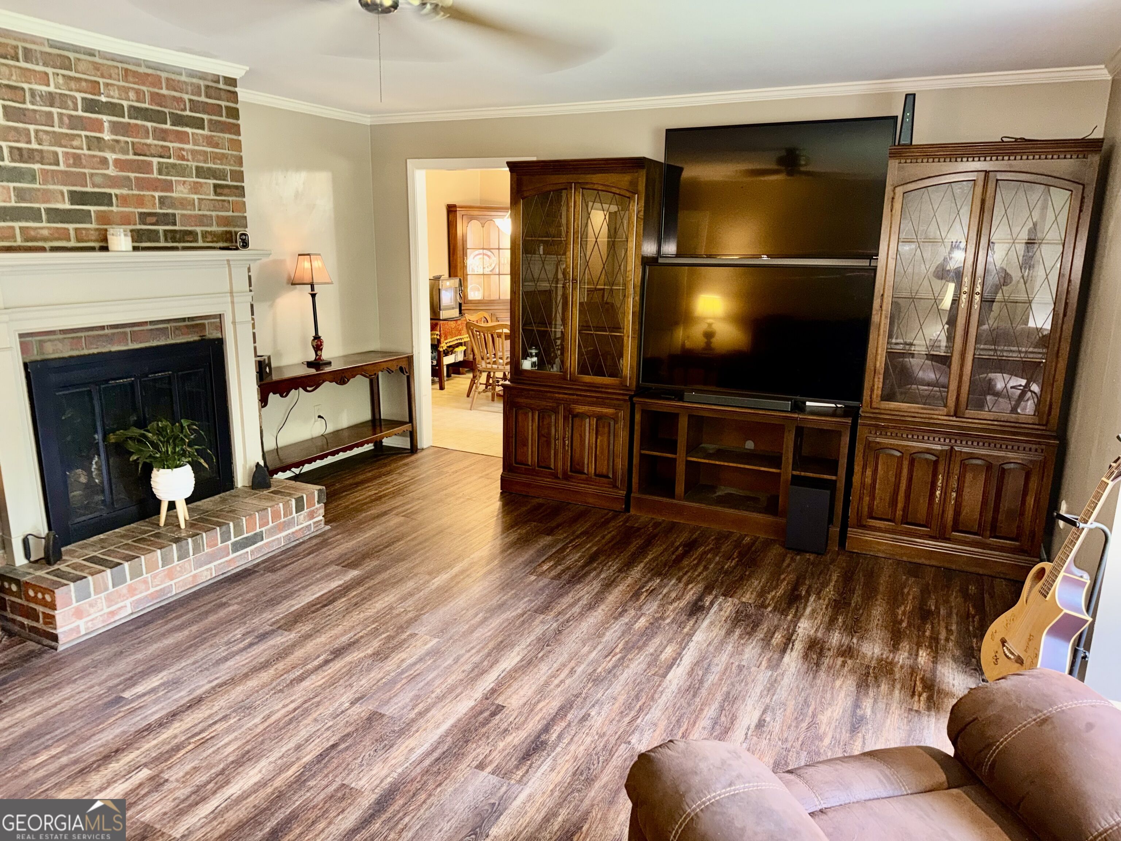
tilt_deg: -12.6
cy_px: 420
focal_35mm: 24
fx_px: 777
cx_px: 560
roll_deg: -0.6
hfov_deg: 71.6
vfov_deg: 56.8
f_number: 1.78
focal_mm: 6.76
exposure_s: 1/12
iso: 125
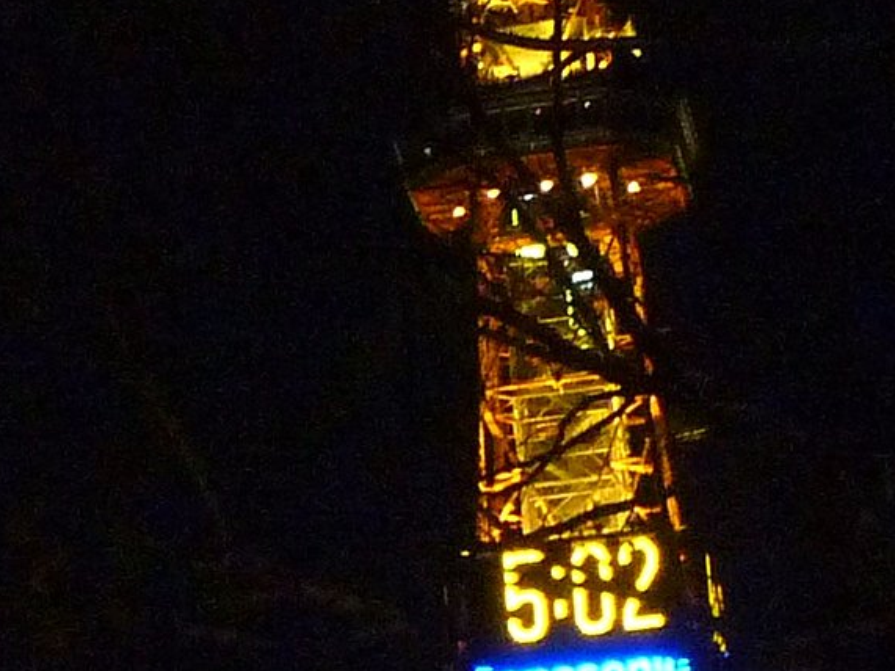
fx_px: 5196
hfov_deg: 9.5
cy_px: 834
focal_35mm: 201
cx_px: -481
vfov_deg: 7.3
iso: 400
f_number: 3.8
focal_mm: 6.3
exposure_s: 1/30
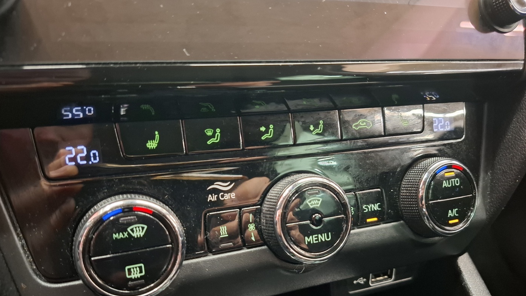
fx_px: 363
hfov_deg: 71.9
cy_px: 199
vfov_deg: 43.7
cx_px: 259
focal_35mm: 26
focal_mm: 5.54
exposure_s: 1/20
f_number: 1.8
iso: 800
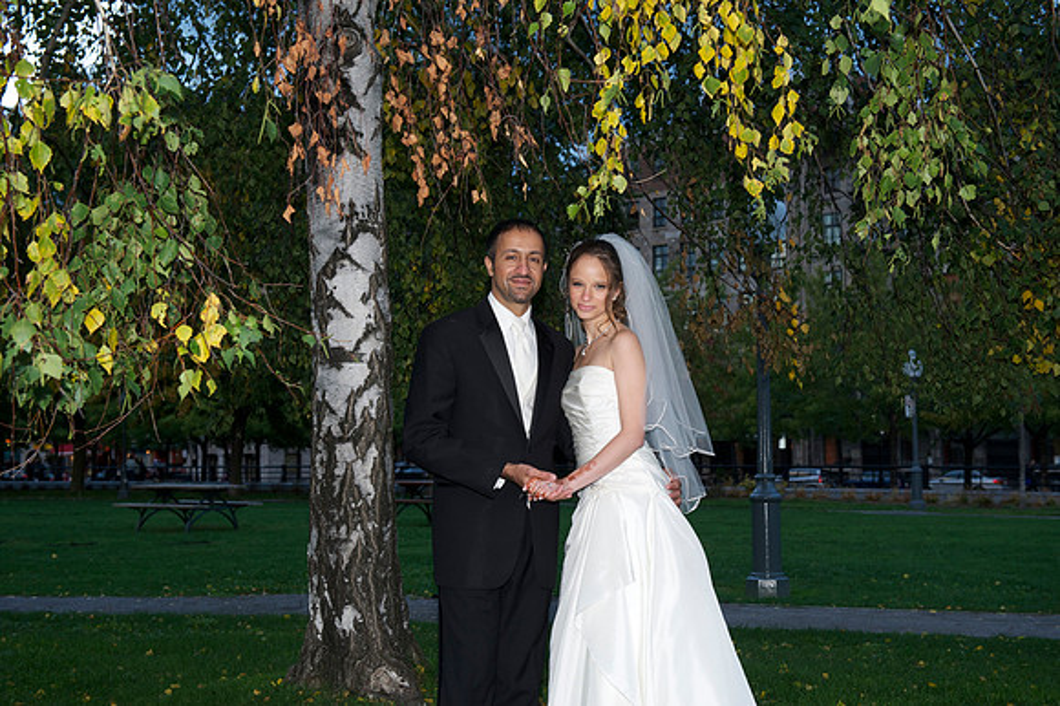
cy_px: 353
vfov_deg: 27.0
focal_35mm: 50
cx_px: 530
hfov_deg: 39.6
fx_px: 1471
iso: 320
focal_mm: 50
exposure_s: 1/60
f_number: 5.6
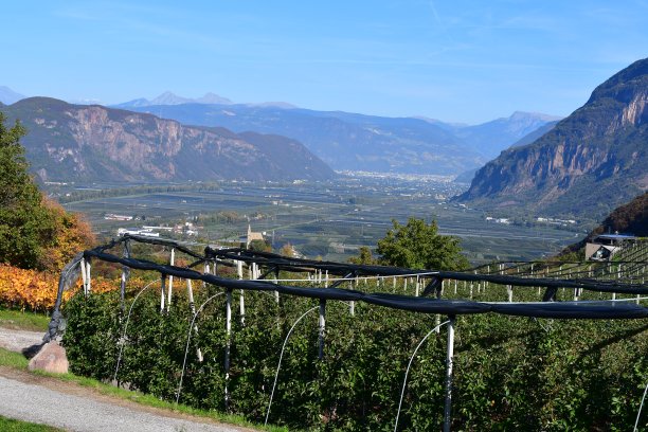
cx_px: 324
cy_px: 216
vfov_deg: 22.6
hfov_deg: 33.4
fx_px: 1080
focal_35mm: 60
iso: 200
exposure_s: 1/400
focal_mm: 40
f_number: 11
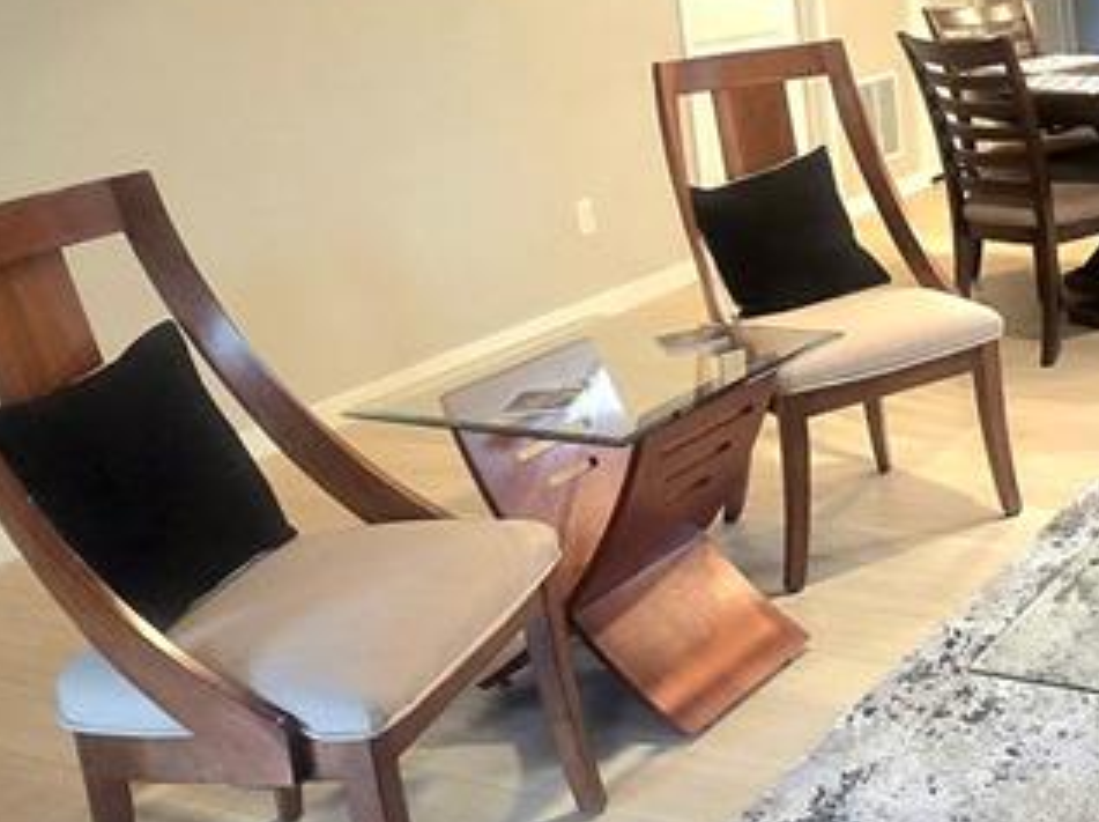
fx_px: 1332
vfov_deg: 33.7
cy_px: 227
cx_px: 1082
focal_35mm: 42
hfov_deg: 39.8
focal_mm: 2.2
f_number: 2.2
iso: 400
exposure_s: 1/60.2
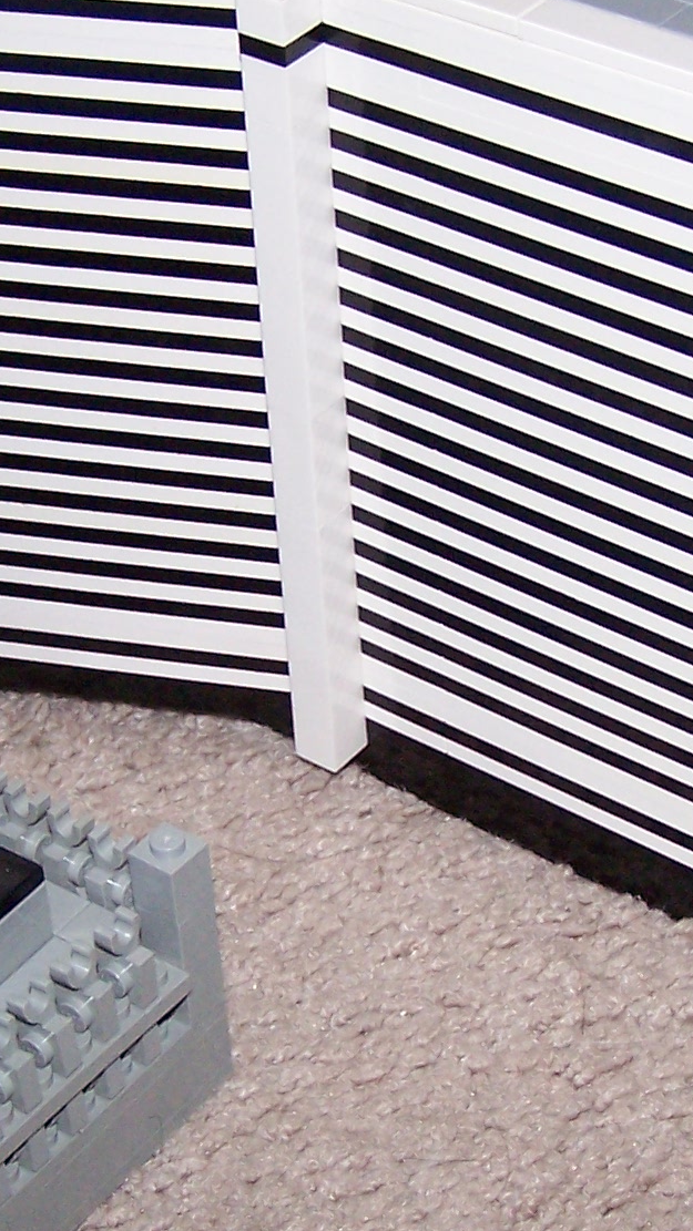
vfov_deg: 22.2
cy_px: 710
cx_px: 373
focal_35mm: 96
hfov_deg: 12.6
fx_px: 3136
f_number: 2.8
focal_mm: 6.3
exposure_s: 1/60
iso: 140
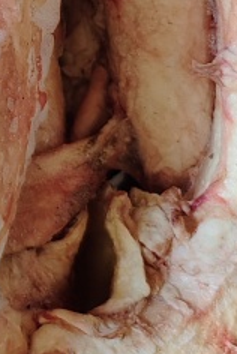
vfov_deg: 17.8
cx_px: -160
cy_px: -89
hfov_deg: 11.9
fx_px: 1063
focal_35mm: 108
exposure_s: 1/100
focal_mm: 6.51
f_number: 1.57
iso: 644
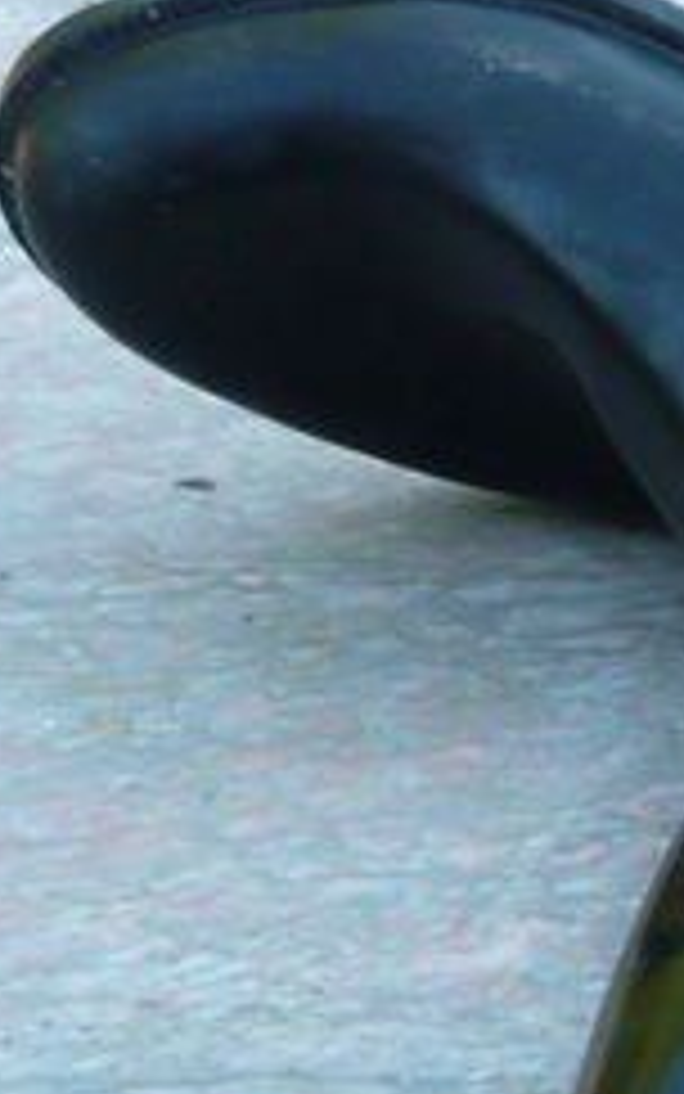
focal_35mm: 131
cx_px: 1602
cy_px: 1414
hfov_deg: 9.1
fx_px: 3905
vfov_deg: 15.2
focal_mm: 5.2
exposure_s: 1/50
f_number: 3.3
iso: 100
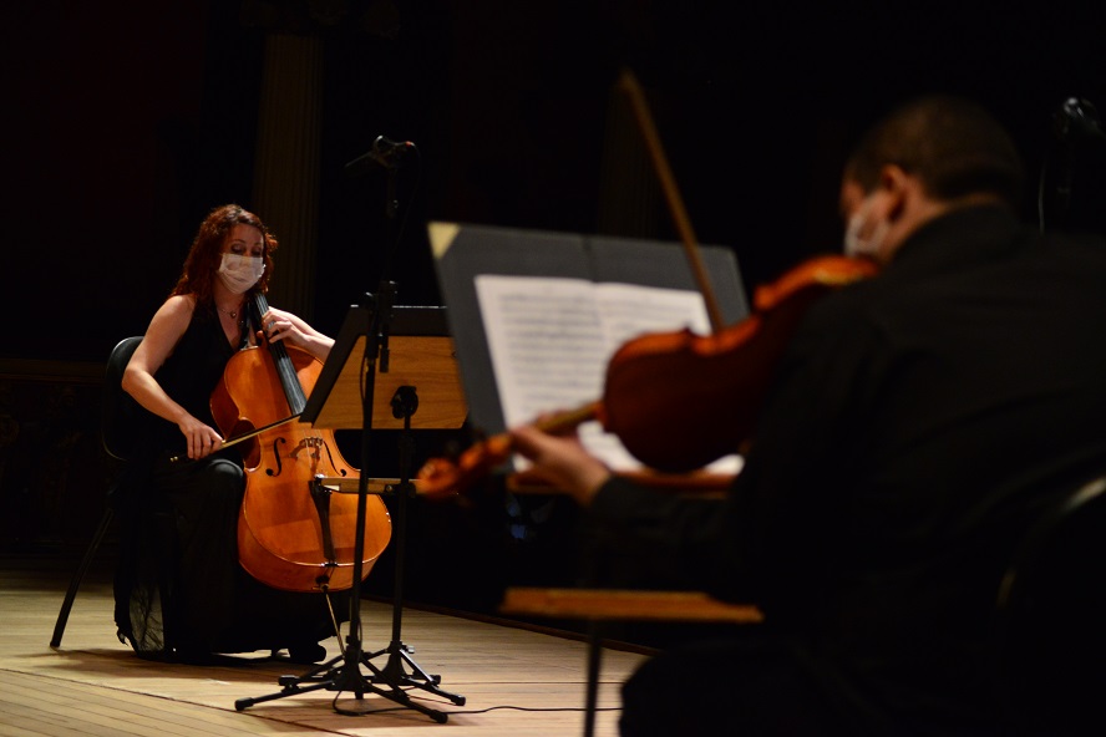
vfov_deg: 12.2
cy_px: 368
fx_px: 3441
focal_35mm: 112
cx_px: 553
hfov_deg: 18.3
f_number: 4.2
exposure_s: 1/160
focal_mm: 112
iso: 2500
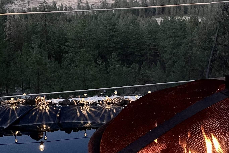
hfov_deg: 32.9
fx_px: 388
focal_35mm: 61
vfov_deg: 22.2
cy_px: 67
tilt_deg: -8.4
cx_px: 121
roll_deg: +2.8
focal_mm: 4.2
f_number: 1.6
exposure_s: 1/30
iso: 1000
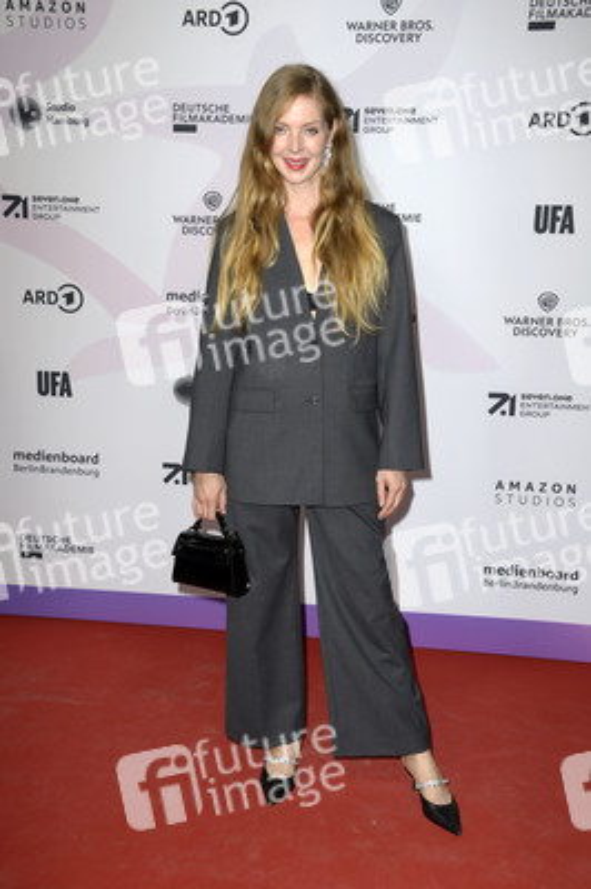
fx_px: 1085
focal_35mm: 44
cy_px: 444
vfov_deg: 44.5
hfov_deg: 30.5
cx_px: 296
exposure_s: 1/250
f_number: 6.3
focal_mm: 44
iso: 400
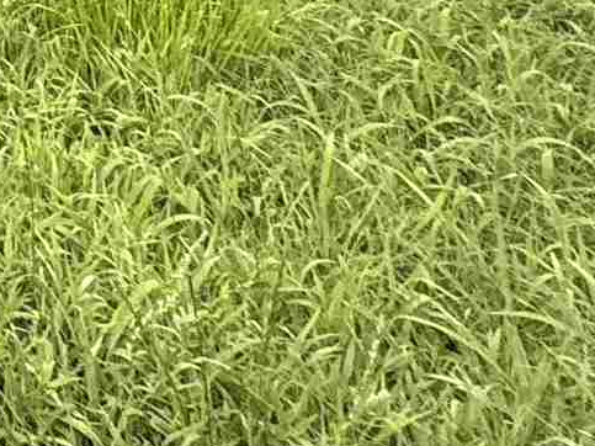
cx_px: -942
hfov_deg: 13.5
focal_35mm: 89
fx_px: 1529
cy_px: -818
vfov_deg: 11.4
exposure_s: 1/331
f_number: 2.2
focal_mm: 2.22
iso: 64
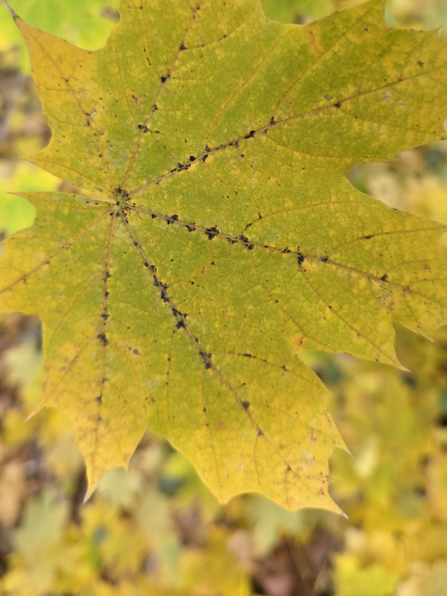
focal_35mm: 34
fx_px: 585
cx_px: 218
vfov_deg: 53.1
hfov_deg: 41.8
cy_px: 207
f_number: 1.7
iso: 50
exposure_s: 1/180
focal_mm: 6.3
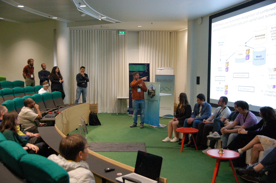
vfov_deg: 36.8
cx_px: 138
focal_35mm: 36
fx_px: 276
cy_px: 92
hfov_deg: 53.2
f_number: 3.5
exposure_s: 1/125
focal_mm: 24
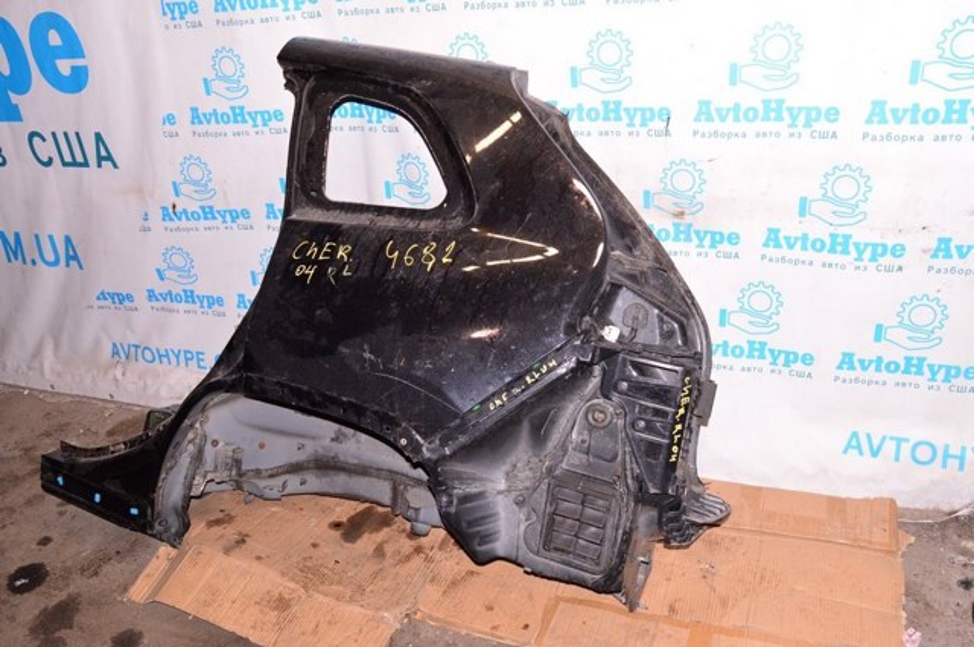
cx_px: 487
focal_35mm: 30
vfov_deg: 43.5
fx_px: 811
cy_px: 324
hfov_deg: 62.0
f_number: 8
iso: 1600
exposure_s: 1/160
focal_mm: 20
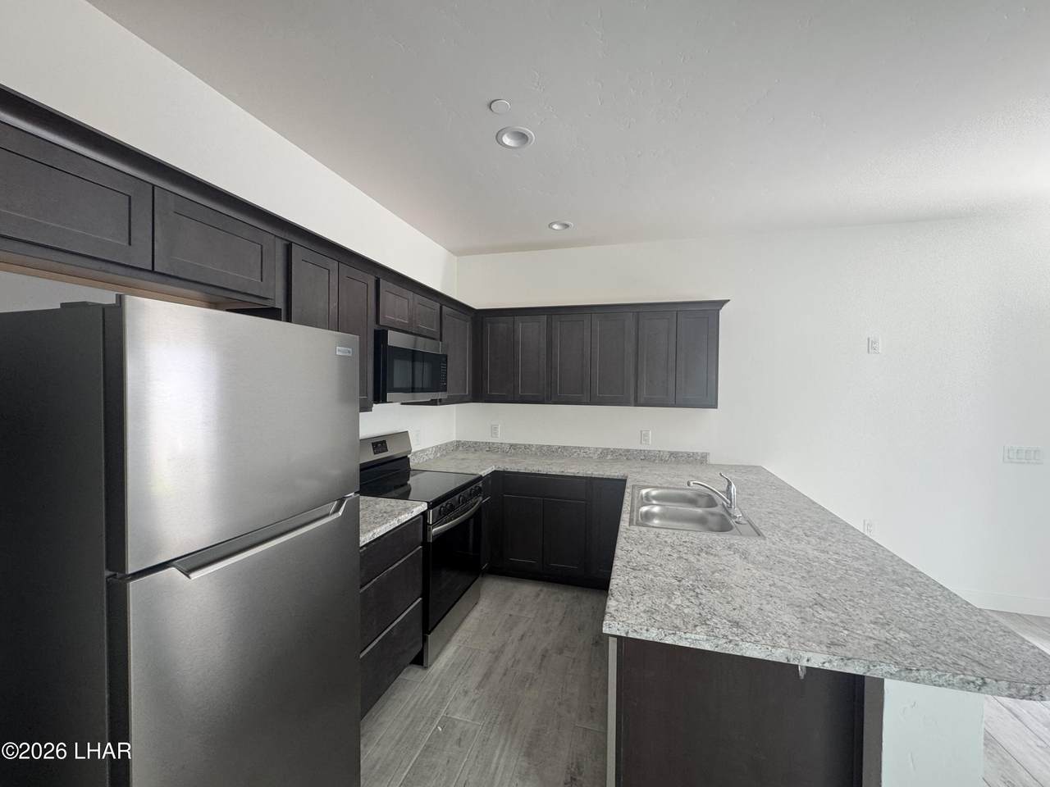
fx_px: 425
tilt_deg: +0.3
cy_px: 394
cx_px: 525
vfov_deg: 85.7
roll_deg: -1.4
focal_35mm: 14
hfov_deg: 102.1
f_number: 2.2
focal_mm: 2.22
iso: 160
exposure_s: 1/99
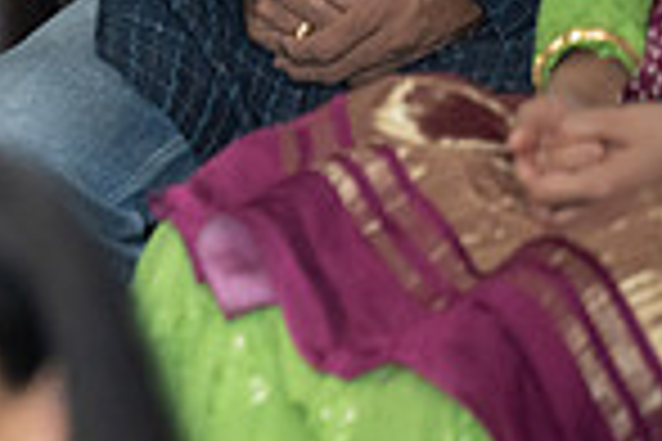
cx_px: -504
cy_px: -250
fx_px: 11235
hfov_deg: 3.4
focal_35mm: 611
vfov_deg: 2.2
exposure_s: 1/200
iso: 500
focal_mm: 155
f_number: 2.8
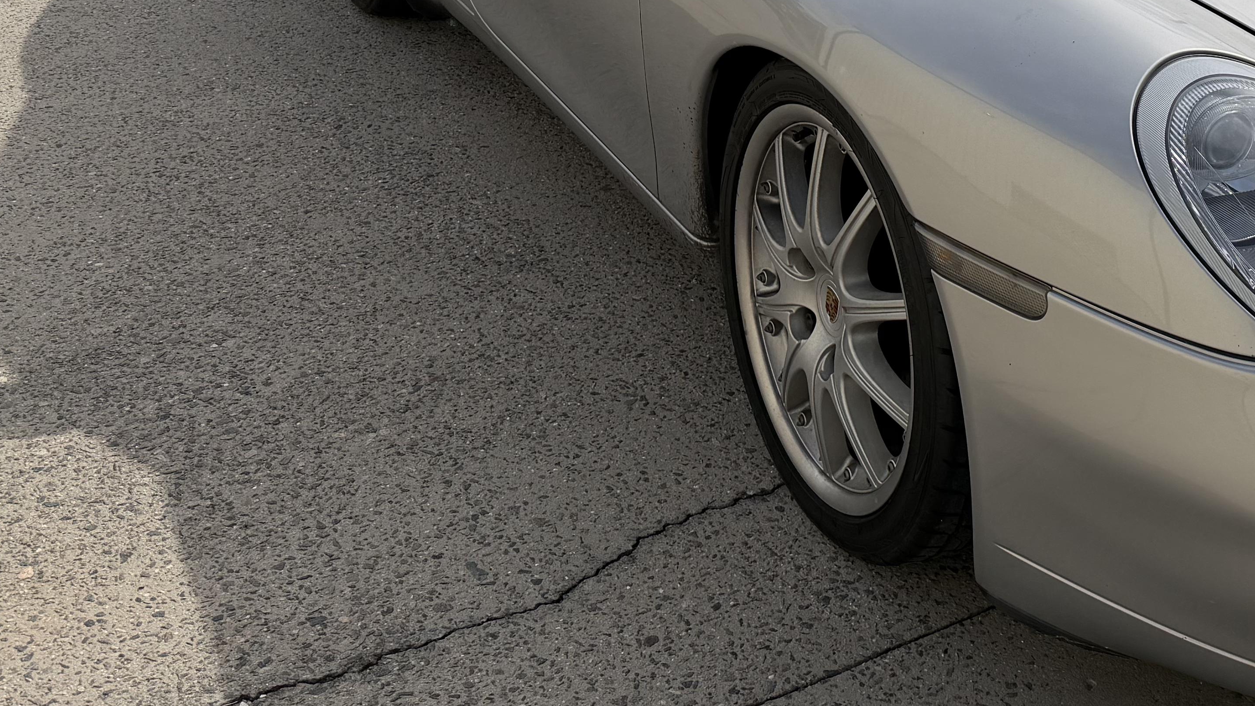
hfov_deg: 38.0
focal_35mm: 52
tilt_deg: -21.4
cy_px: 92
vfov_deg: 22.6
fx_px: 1731
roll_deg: -3.1
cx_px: 1056
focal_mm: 6.76
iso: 80
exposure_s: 1/8130
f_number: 1.78
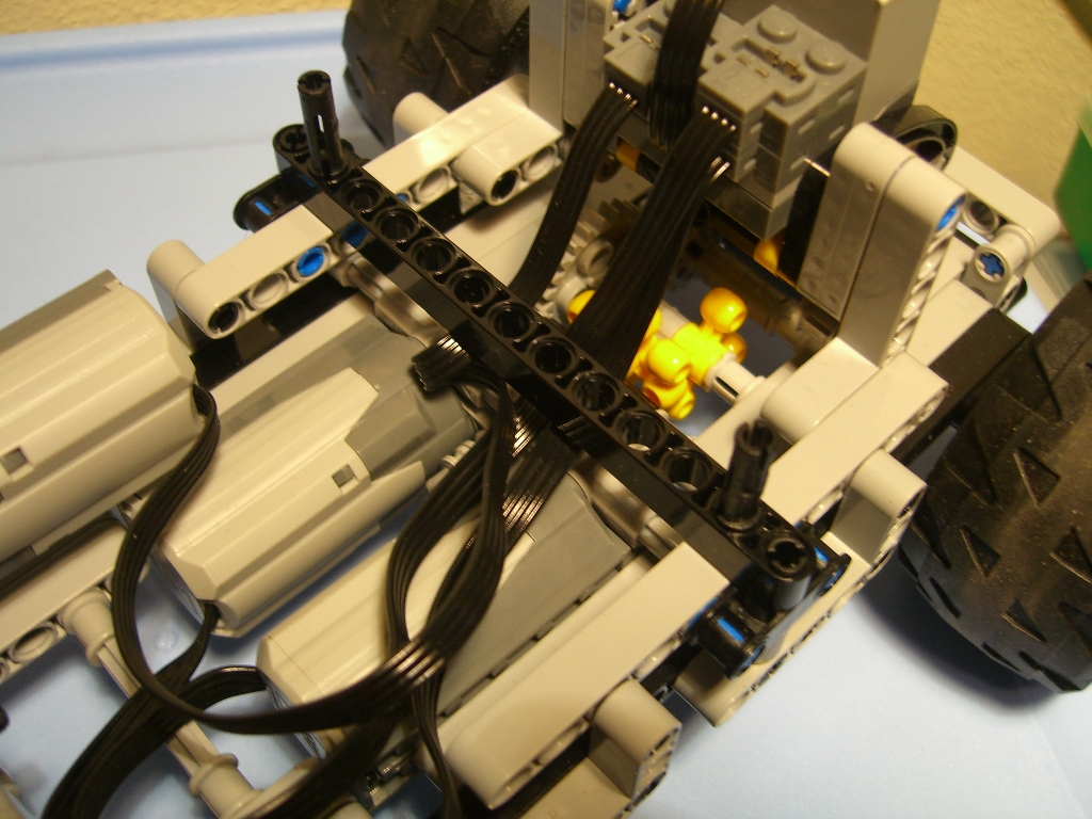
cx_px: 546
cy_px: 410
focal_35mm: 38
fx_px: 1199
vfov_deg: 37.7
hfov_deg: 49.0
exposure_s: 1/10
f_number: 2.8
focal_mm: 7.9
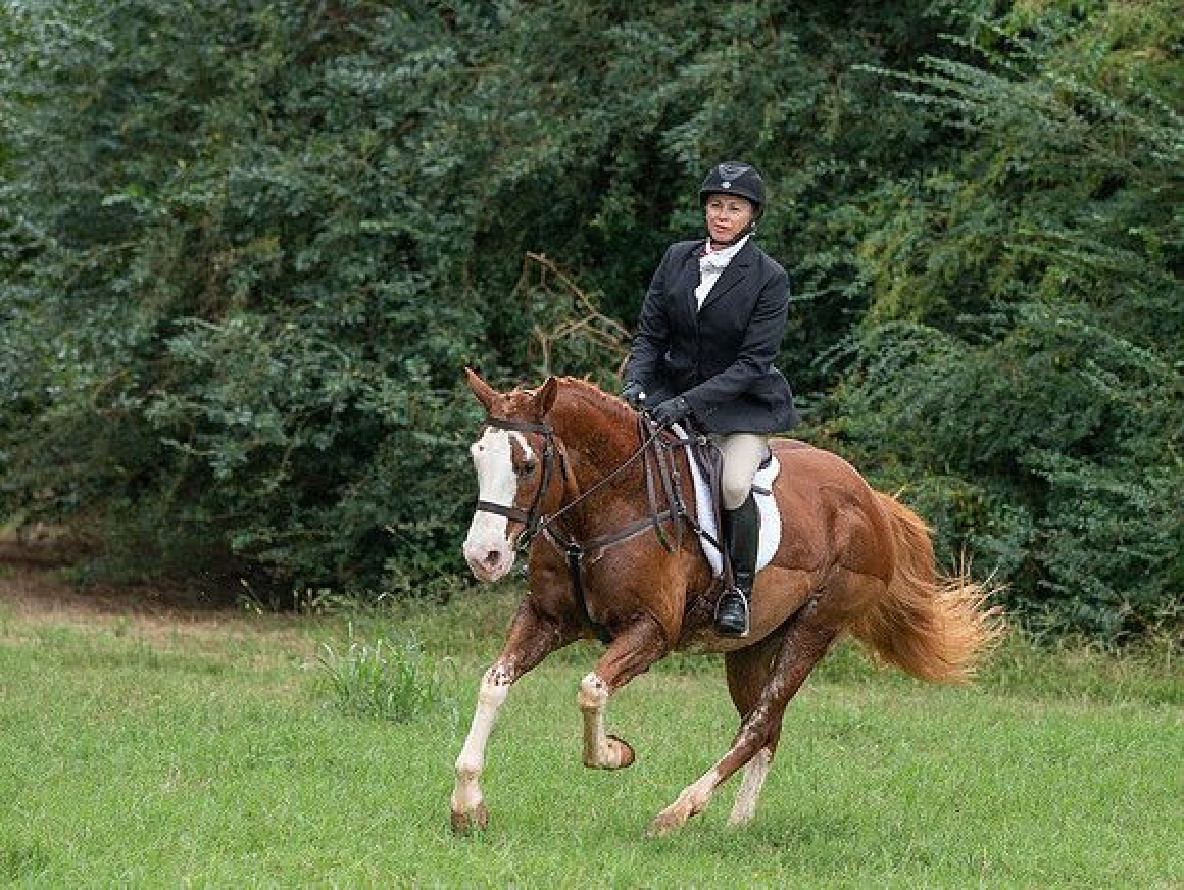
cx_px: 767
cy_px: 497
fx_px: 11613
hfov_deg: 5.8
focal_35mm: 339
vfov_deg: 4.4
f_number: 4
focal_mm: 185
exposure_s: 1/1250
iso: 500
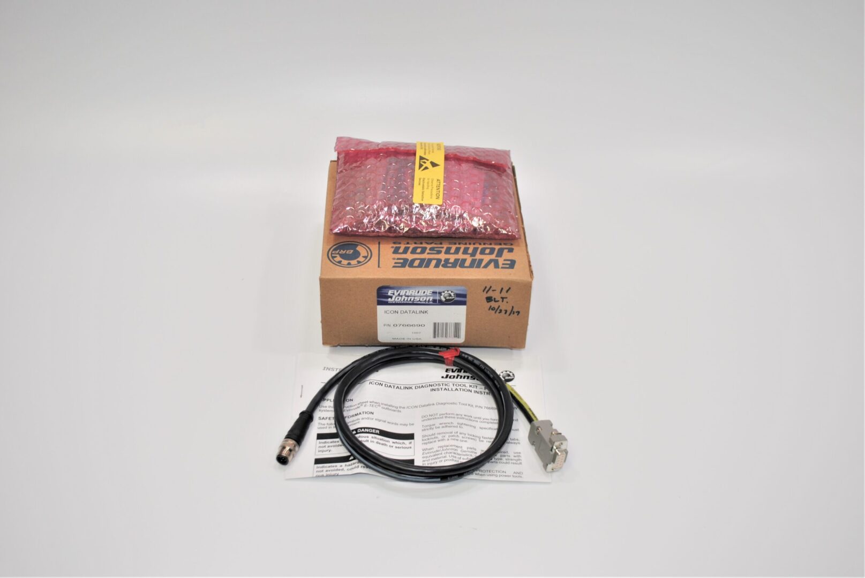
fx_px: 938
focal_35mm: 39
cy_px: 289
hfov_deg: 49.5
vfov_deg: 34.3
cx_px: 432
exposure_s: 1/60
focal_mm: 26
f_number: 5
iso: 100
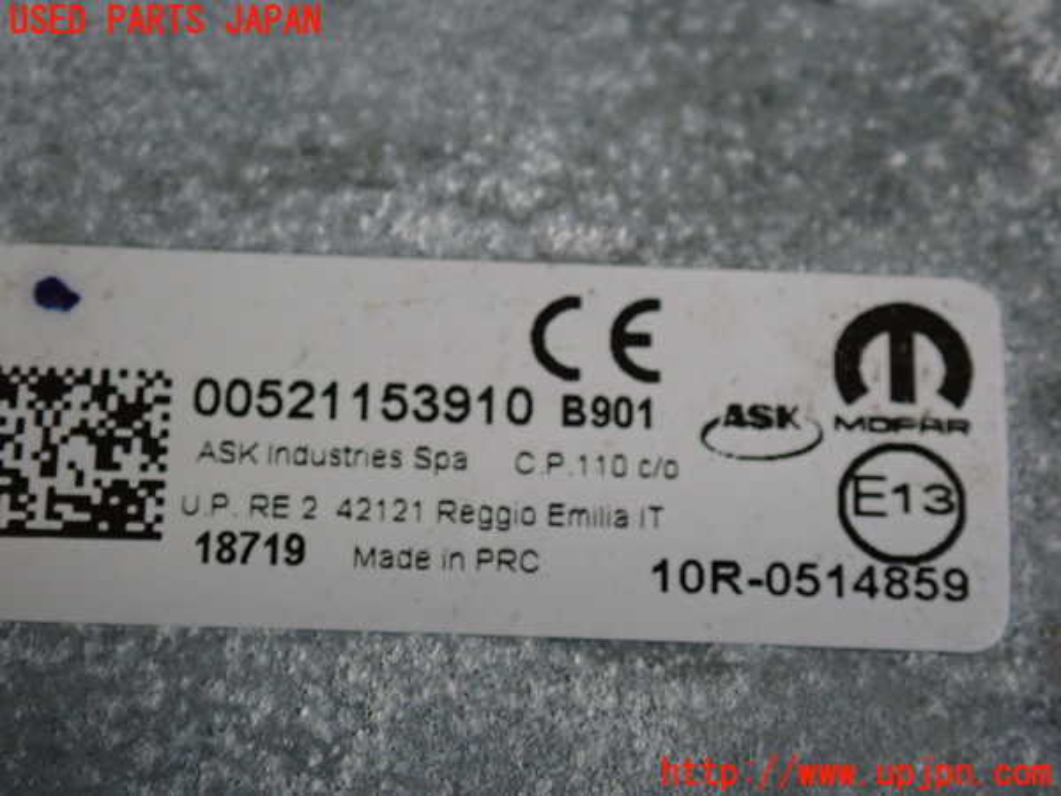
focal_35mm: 100
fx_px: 3065
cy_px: 398
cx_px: 530
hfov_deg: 19.6
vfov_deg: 14.8
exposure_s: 1/160
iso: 800
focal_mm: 18
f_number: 4.9
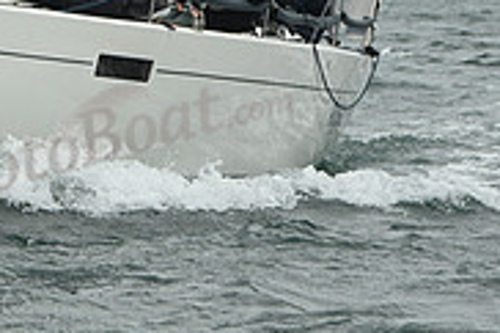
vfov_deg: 2.5
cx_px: -234
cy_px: 37
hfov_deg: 3.7
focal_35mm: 559
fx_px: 7757
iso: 400
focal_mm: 175
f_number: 10
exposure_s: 1/800
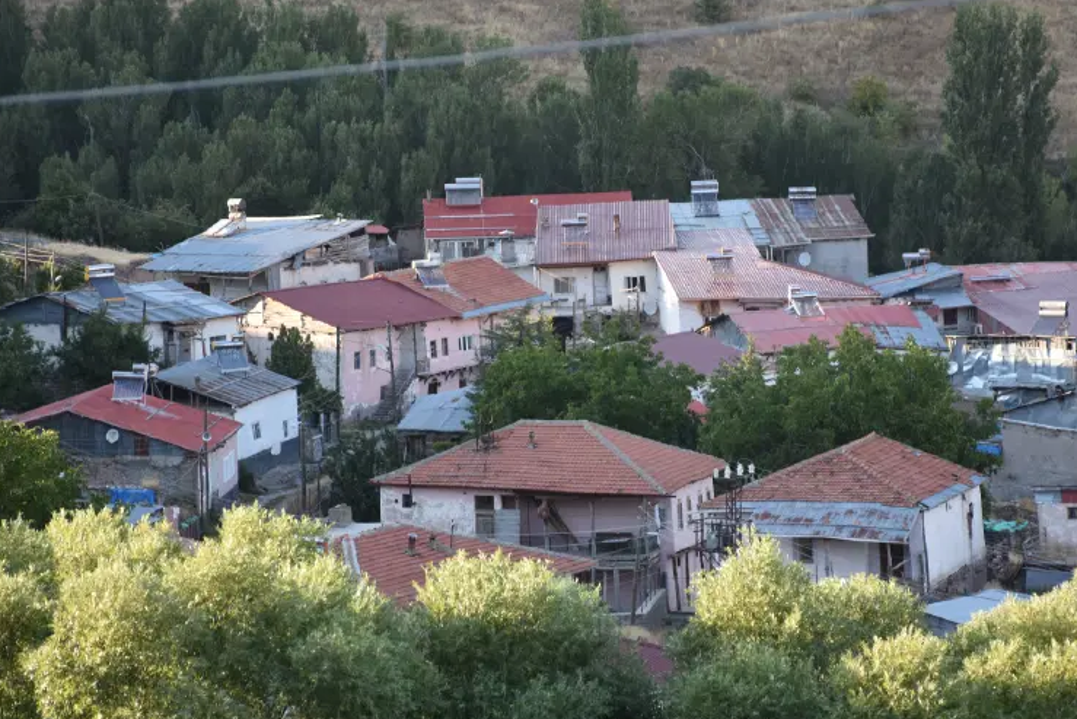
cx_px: 573
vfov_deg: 8.1
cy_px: 376
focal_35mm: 170
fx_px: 5074
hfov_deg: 12.1
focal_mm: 95
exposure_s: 1/250
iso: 360
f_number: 5.6
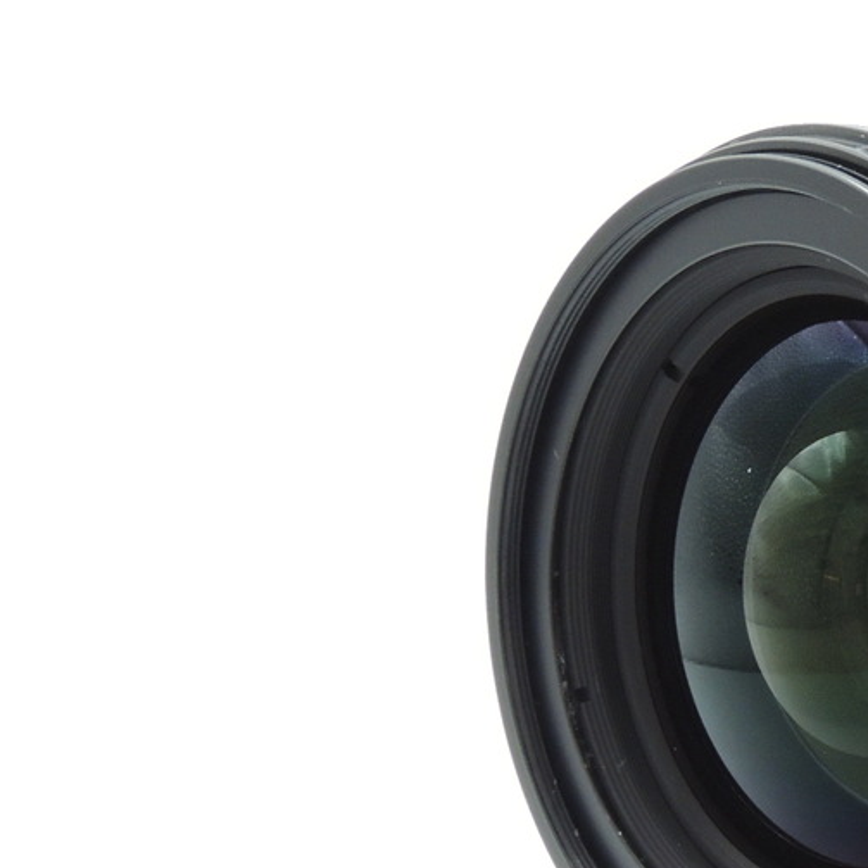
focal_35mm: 116
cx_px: 1022
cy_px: 526
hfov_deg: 14.6
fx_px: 3291
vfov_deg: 15.0
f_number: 5.2
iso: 400
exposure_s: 1/15
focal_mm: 9.8
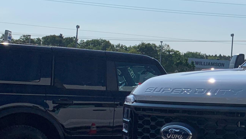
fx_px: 574
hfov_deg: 22.1
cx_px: 306
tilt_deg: +1.4
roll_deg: -3.0
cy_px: 69
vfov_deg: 13.7
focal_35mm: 88
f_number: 1.8
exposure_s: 1/6452
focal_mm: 4.25
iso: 25
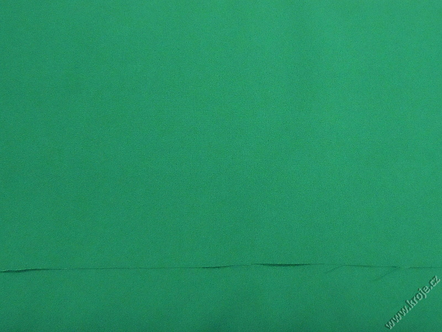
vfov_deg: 46.8
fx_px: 383
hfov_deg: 60.0
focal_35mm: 30
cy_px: 166
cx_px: 221
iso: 800
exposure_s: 1/80
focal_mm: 5.4
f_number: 3.5
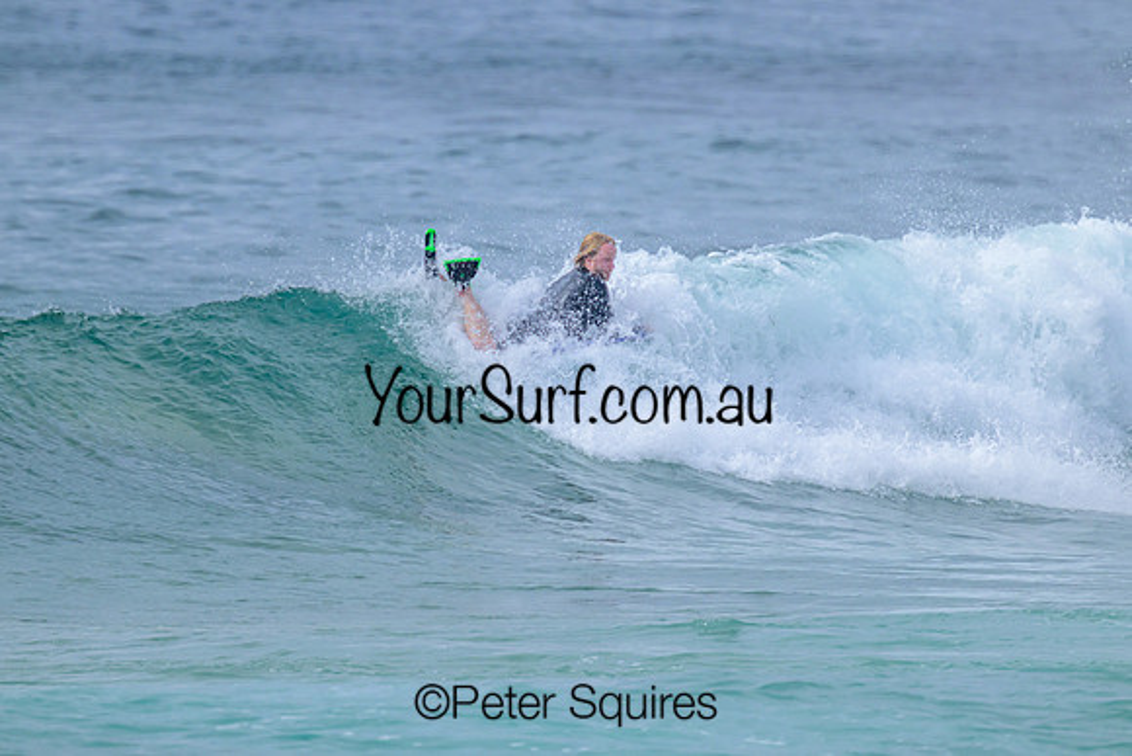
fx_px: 25765
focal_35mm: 819
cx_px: 566
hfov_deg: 2.5
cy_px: 378
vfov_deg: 1.7
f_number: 11
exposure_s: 1/2000
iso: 1000
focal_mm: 800
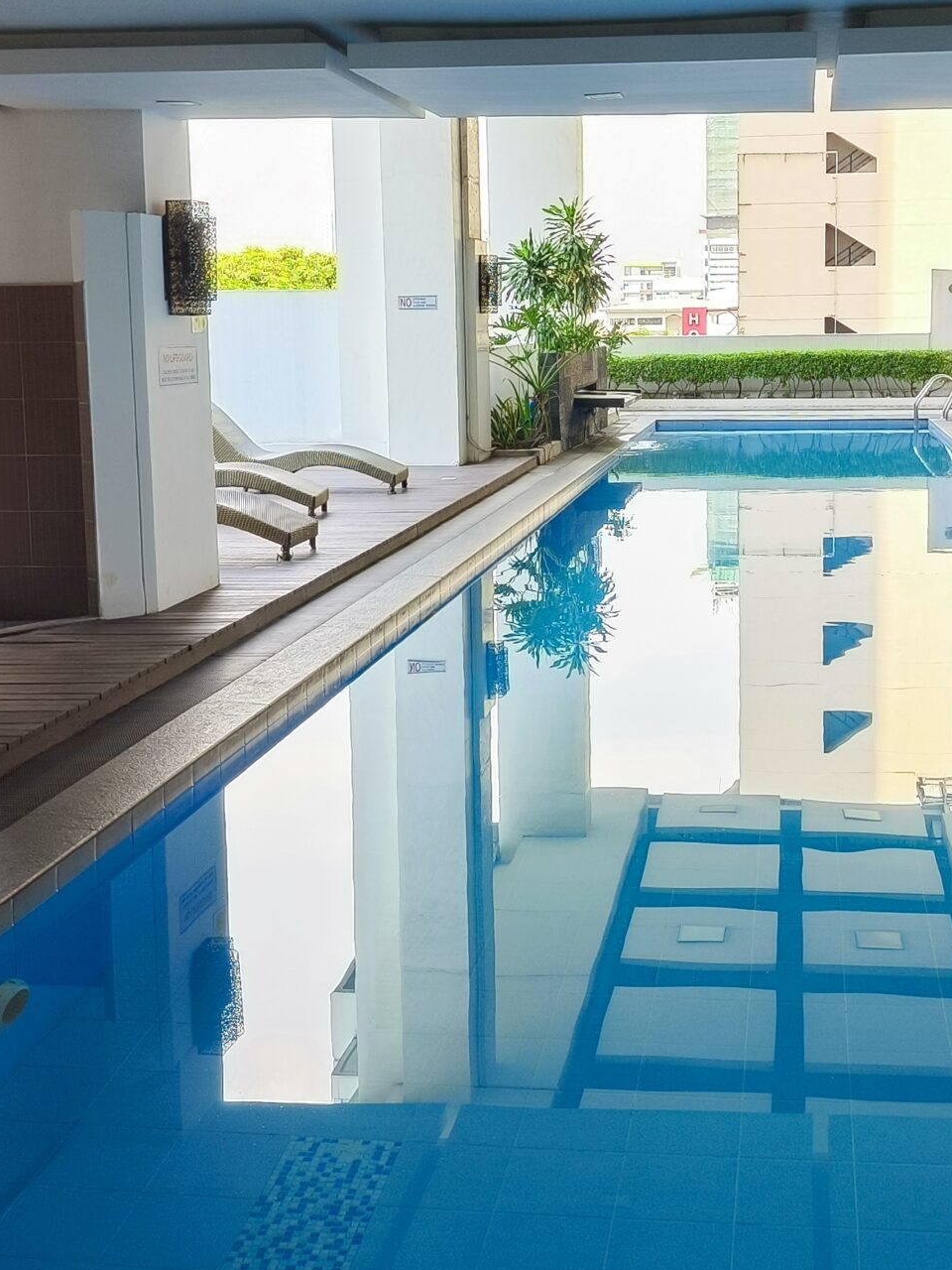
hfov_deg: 31.3
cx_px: 613
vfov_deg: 41.0
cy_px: 490
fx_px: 1687
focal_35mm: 46
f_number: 1.75
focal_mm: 5.25
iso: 124
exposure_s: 1/60
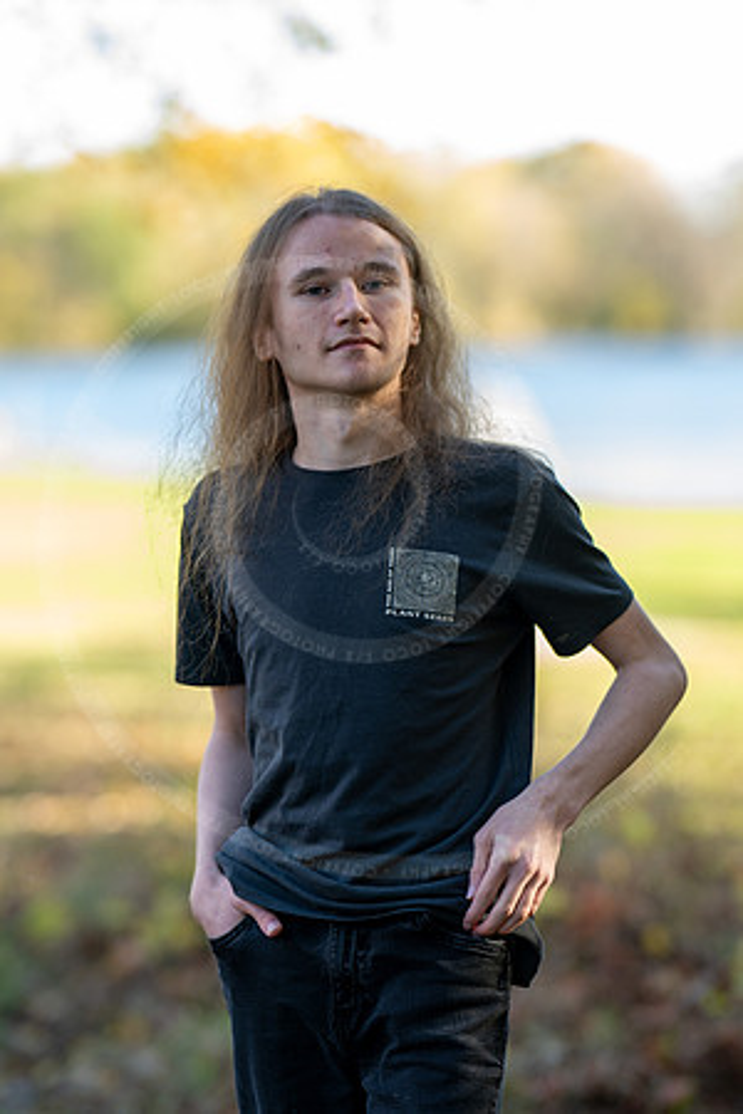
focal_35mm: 127
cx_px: 372
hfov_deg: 10.8
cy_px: 557
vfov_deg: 16.1
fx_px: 3931
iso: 80
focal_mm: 85
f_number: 1.6
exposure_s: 1/320
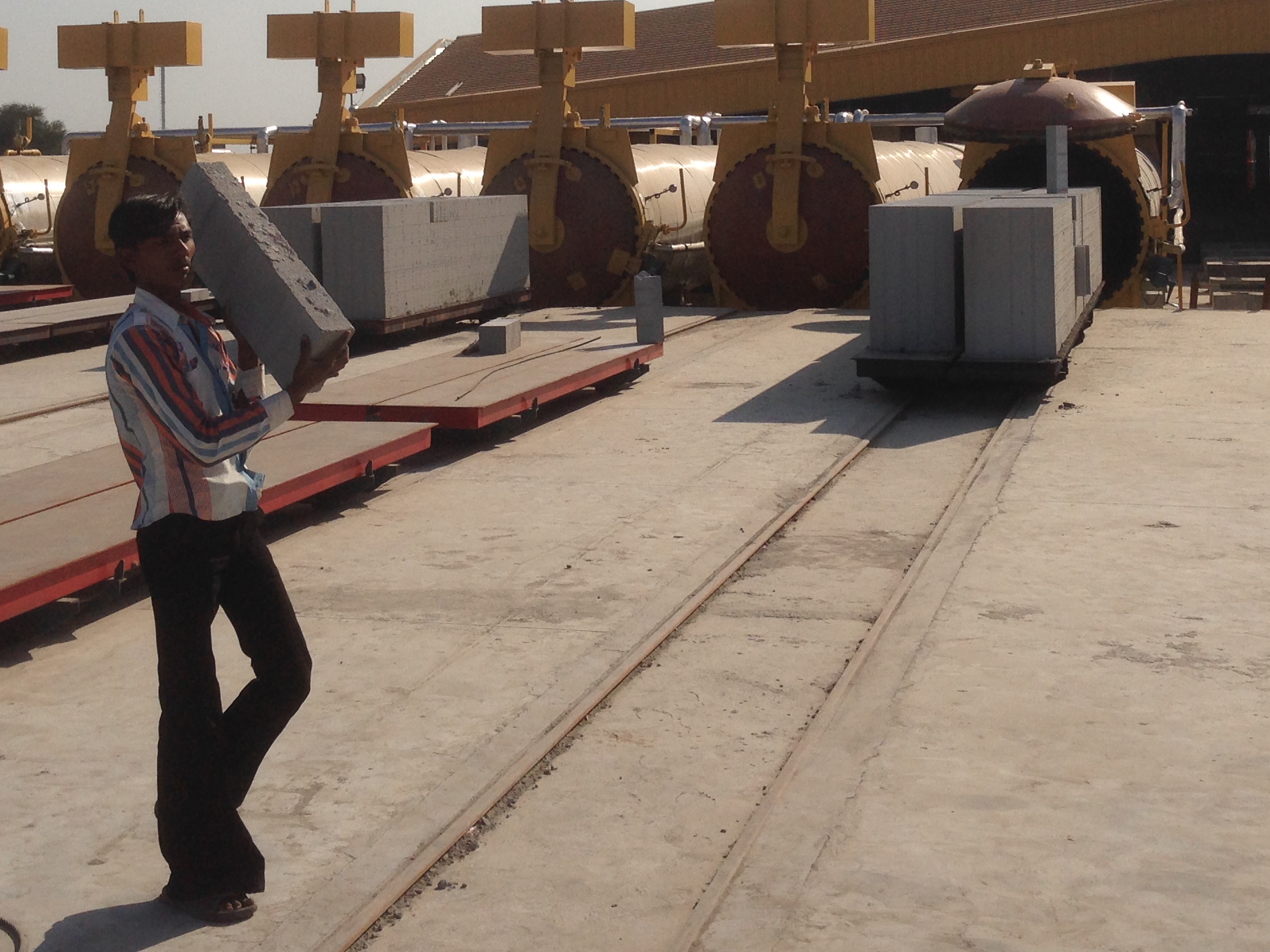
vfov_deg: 25.2
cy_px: 180
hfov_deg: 33.8
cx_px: 573
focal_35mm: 57
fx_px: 2091
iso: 50
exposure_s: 1/3876
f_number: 2.4
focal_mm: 4.12
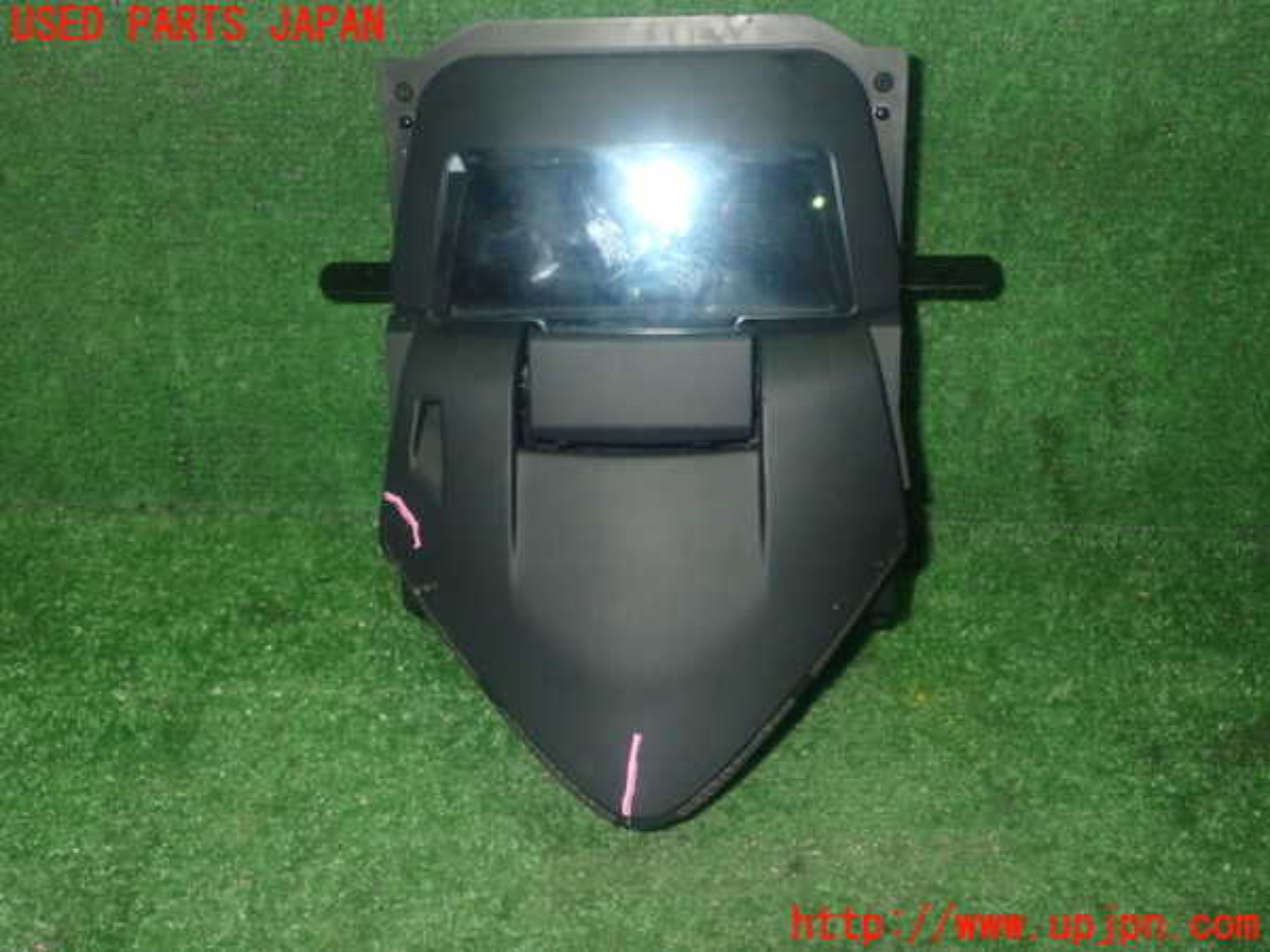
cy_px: 476
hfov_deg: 49.0
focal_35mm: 38
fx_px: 1394
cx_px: 635
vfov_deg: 37.7
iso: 800
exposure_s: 1/40
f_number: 8
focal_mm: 6.83
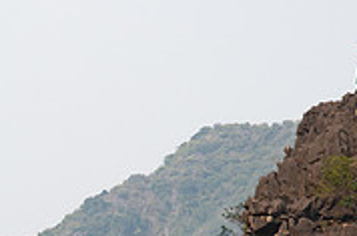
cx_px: 16
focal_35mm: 343
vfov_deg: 4.0
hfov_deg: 6.0
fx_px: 3395
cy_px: 249
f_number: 8
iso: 400
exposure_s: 1/1000
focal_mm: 105
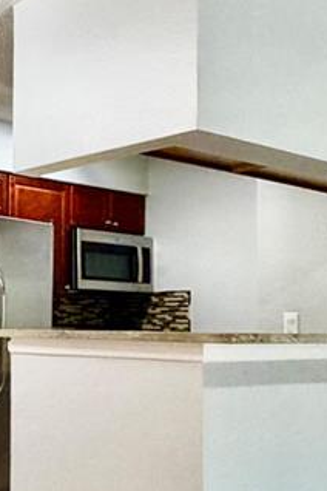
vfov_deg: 36.1
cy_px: 296
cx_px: -80
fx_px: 749
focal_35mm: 55
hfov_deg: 22.4
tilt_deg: +3.1
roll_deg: -0.8
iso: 320
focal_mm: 2.22
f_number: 2.2
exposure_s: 1/120
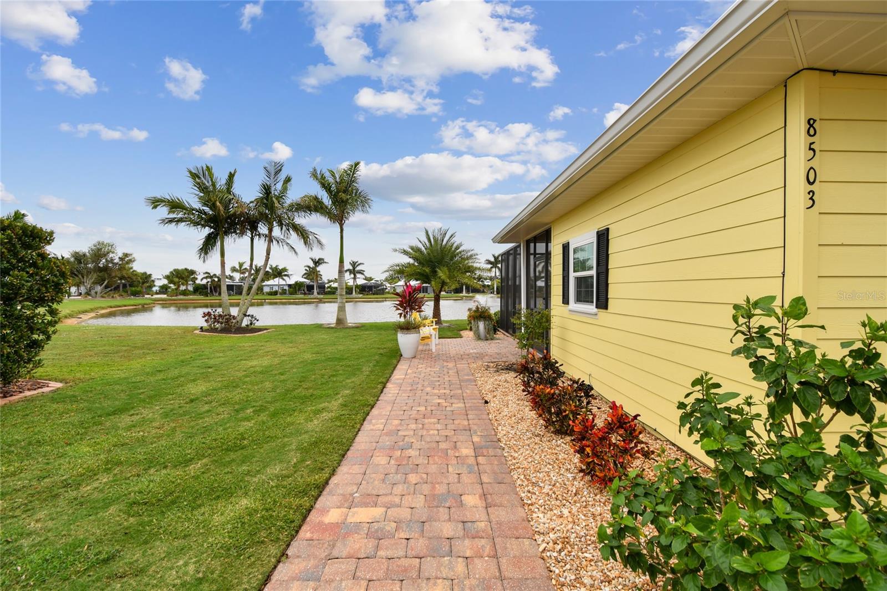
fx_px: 369
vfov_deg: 77.3
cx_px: 444
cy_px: 296
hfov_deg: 100.4
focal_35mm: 15
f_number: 7.1
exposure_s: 1/125
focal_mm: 10
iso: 100
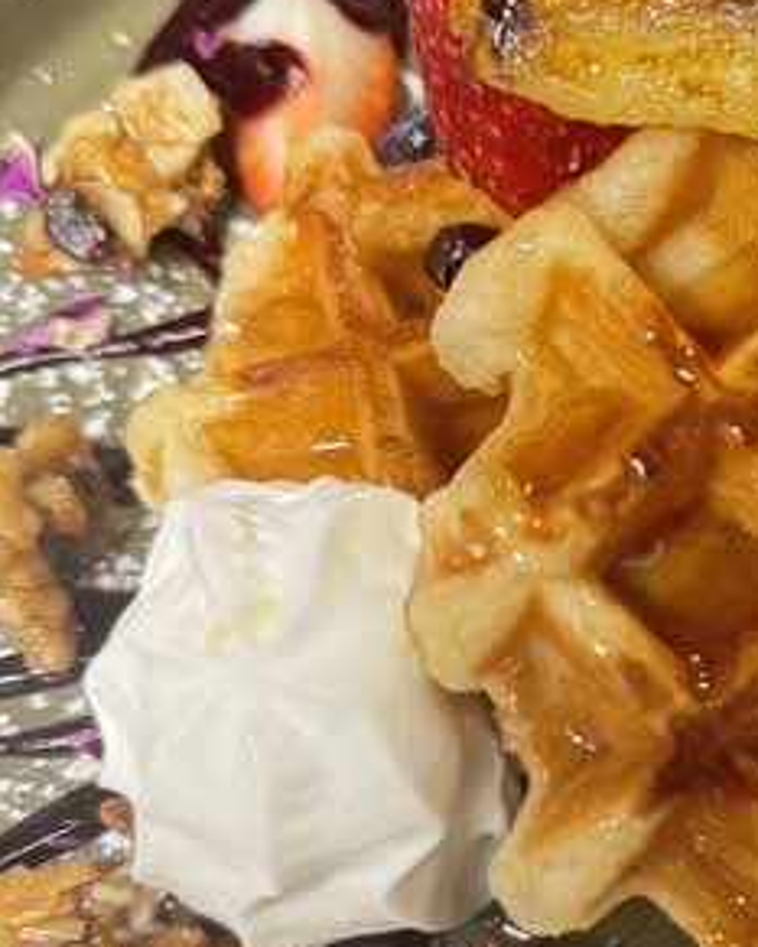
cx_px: 839
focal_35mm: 59
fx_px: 1654
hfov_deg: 24.1
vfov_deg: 31.8
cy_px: 600
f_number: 1.78
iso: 500
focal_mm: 6.76
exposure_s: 1/50
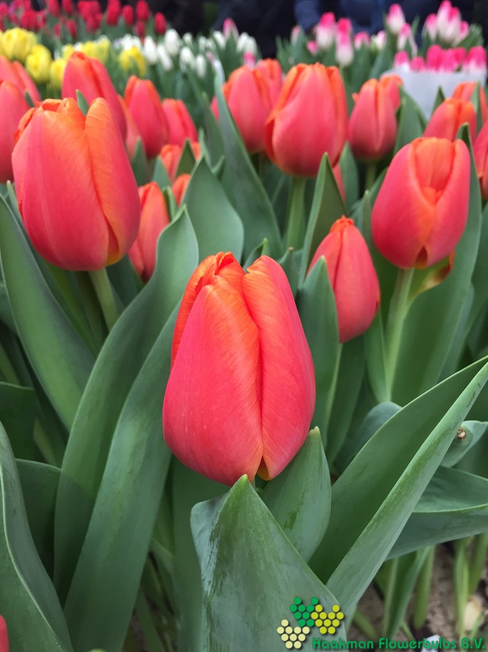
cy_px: 325
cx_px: 245
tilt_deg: -28.9
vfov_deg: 60.0
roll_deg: +1.5
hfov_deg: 46.8
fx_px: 564
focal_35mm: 30
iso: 40
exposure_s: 1/33
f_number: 2.2
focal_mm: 4.15
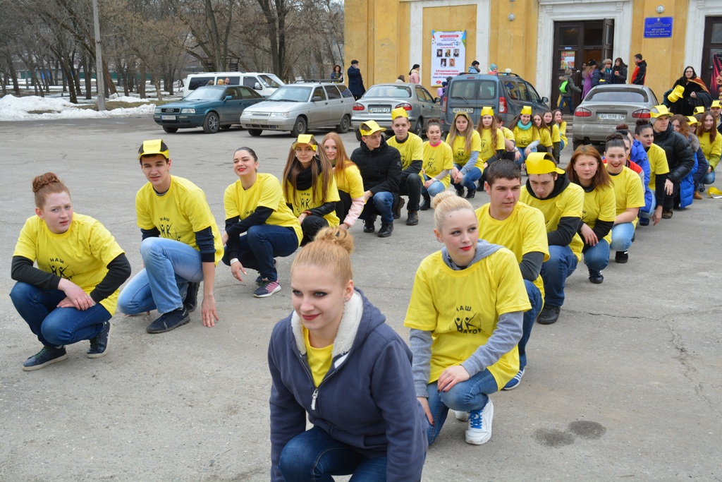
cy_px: 241
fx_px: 752
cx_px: 361
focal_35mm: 38
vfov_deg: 35.5
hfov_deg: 51.3
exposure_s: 1/60
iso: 100
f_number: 8
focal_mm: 25
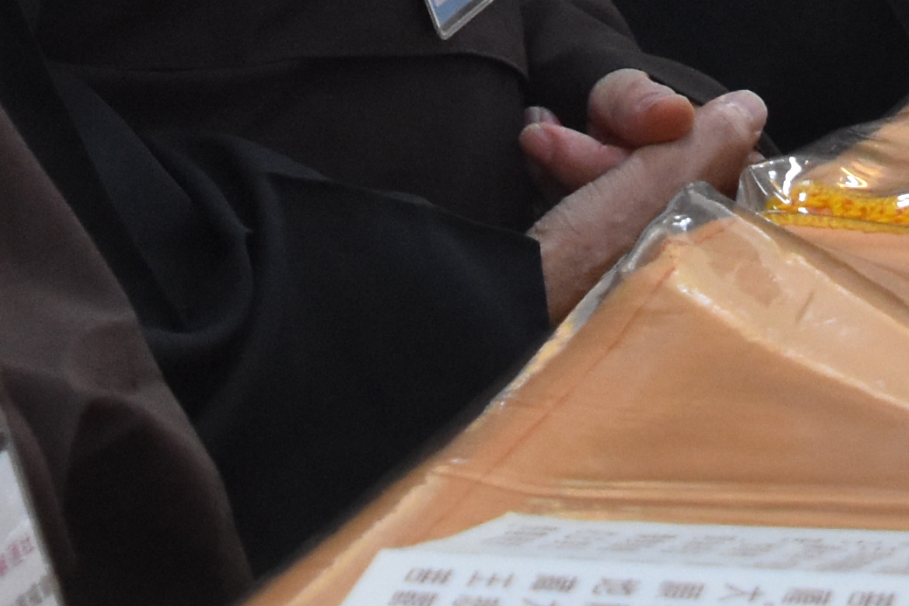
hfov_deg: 9.1
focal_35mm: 225
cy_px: -700
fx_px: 5680
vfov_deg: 5.9
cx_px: 709
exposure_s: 1/100
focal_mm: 26
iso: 1600
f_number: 5
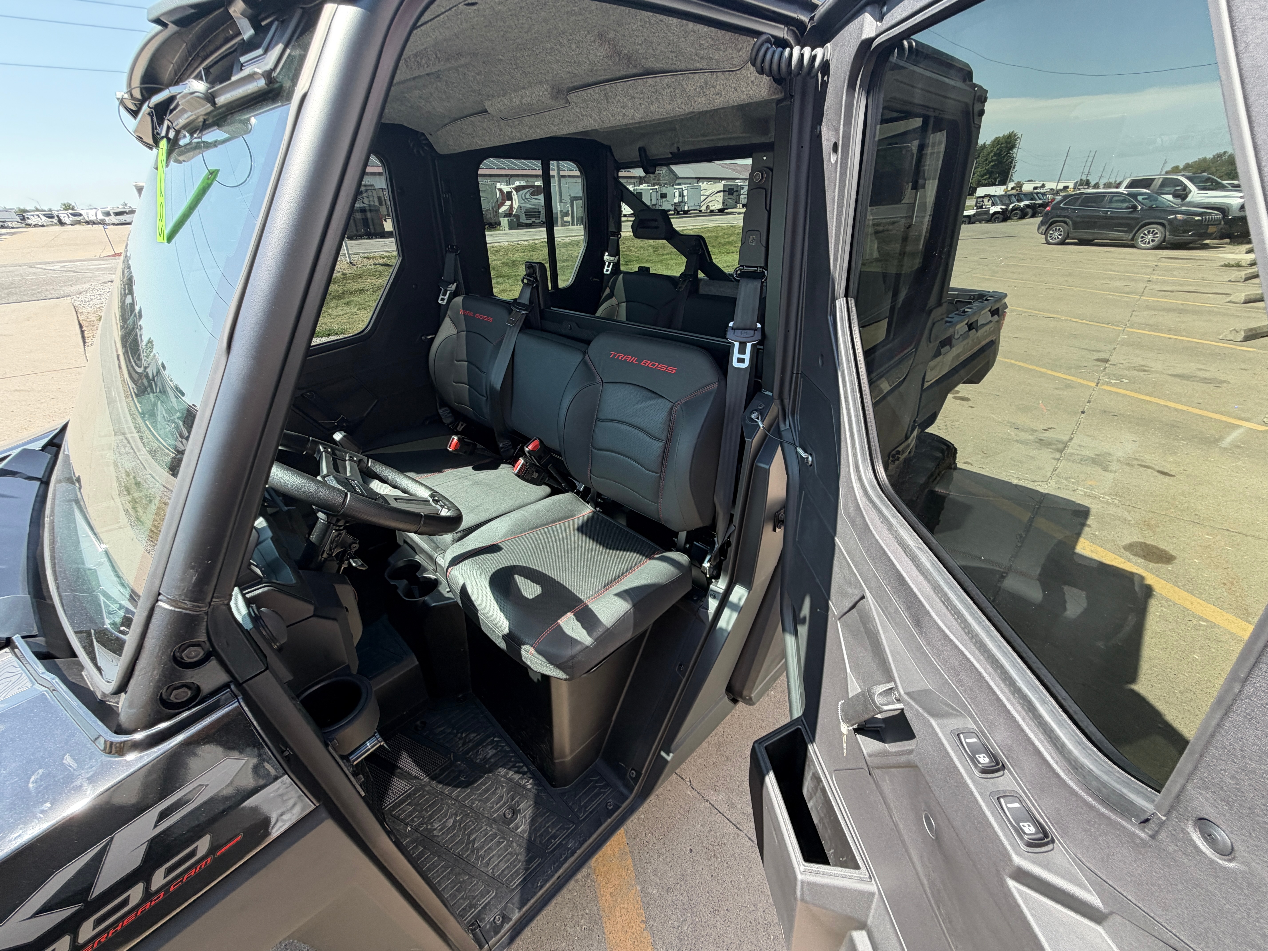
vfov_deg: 85.7
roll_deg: +2.3
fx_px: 513
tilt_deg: -28.4
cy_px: 476
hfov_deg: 102.1
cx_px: 634
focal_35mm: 14
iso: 64
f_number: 2.2
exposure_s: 1/187
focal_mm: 2.22
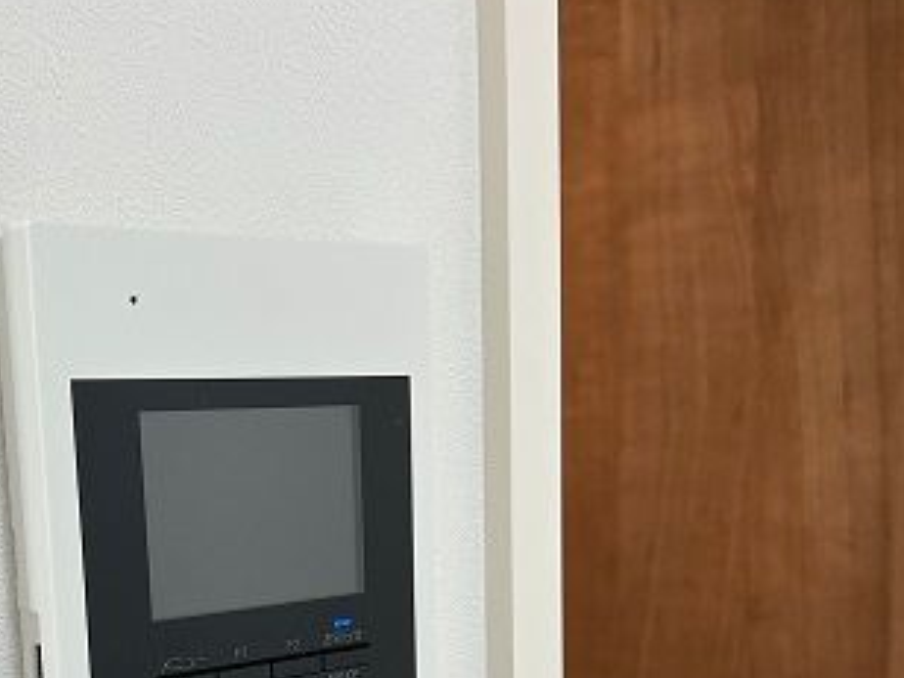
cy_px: 625
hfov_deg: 37.1
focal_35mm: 51
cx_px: 304
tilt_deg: -8.5
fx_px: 1332
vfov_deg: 27.4
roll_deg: +2.4
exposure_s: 1/100
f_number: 1.5
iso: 64
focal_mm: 5.7
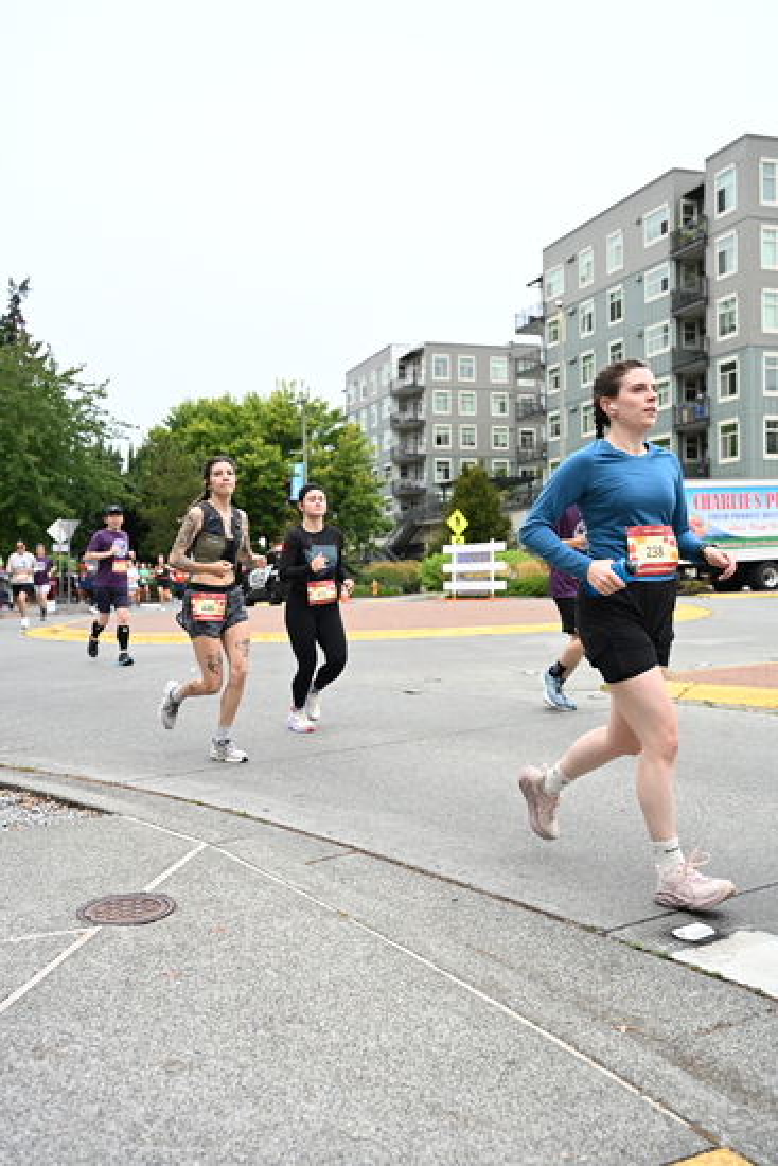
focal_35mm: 34
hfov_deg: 39.4
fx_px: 1085
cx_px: 389
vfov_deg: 56.5
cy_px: 583
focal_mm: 33.5
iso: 1600
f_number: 4
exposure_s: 1/800
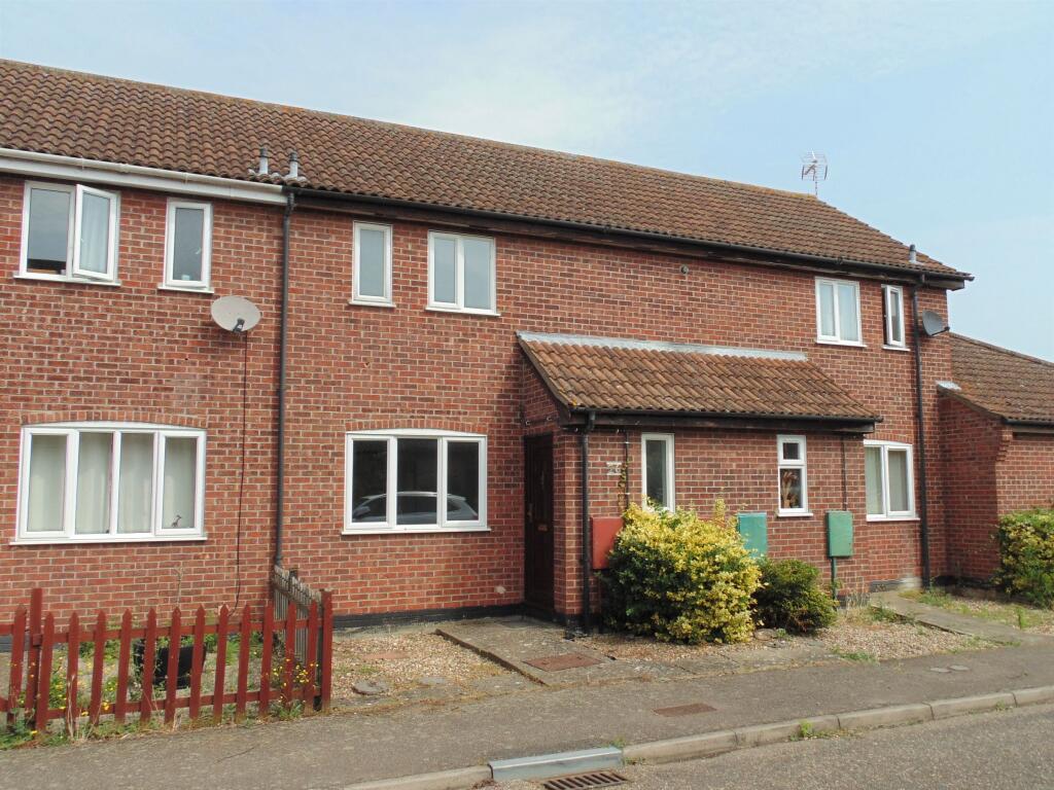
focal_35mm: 27
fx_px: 822
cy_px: 395
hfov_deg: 65.3
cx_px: 527
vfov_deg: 51.4
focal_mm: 4.8
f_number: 3.2
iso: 80
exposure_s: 1/800
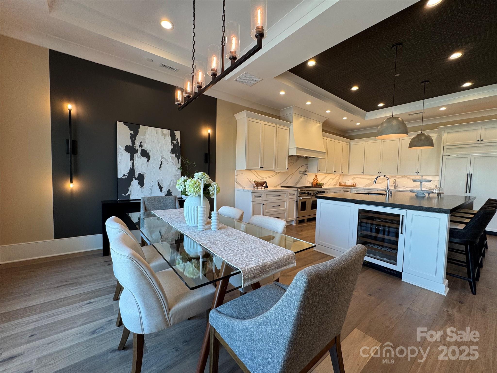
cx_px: 248
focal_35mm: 14
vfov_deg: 85.7
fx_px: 201
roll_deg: -1.6
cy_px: 186
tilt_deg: -3.2
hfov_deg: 102.1
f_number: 2.2
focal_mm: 2.22
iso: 125
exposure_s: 1/120
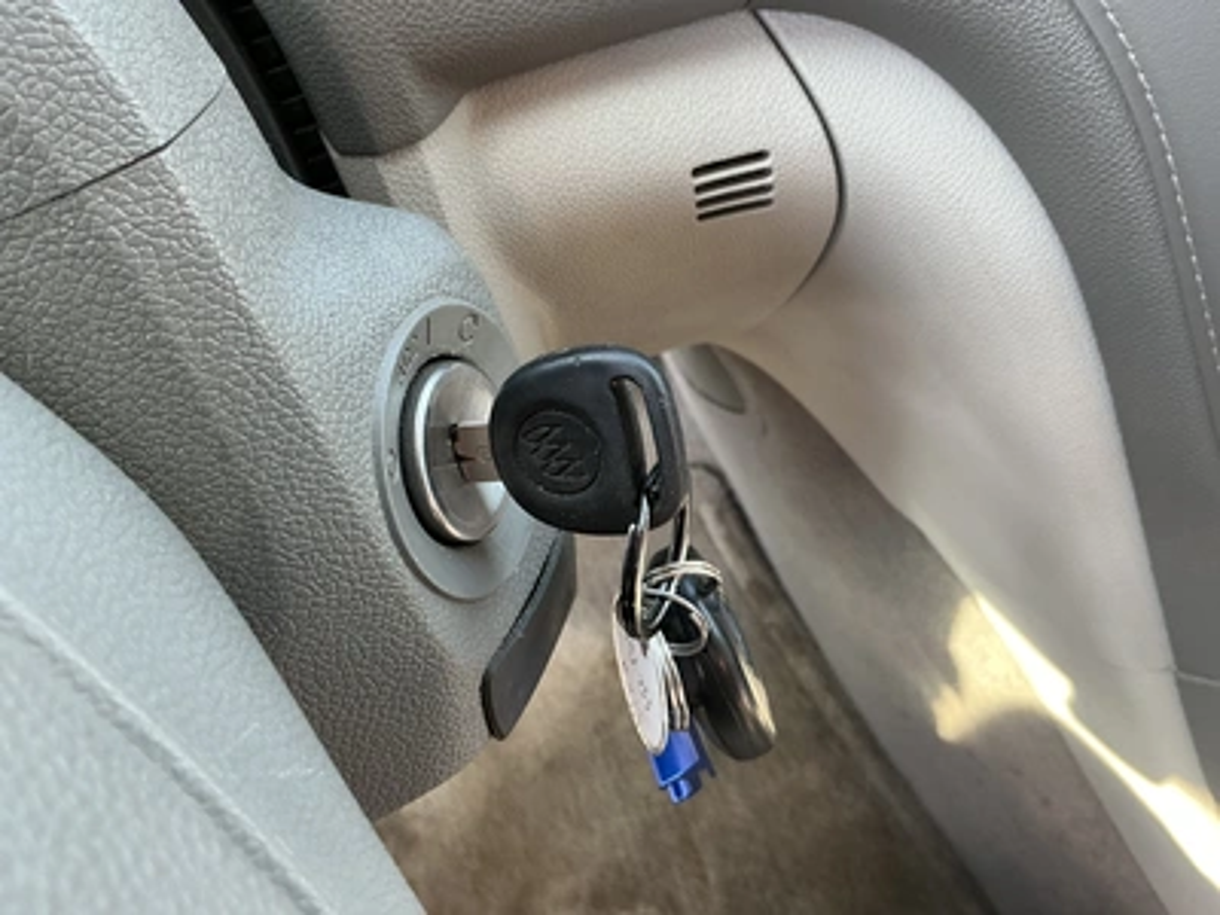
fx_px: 987
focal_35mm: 28
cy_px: 458
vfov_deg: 49.7
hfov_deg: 63.4
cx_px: 610
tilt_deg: -55.5
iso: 64
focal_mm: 3
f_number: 1.8
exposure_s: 1/86
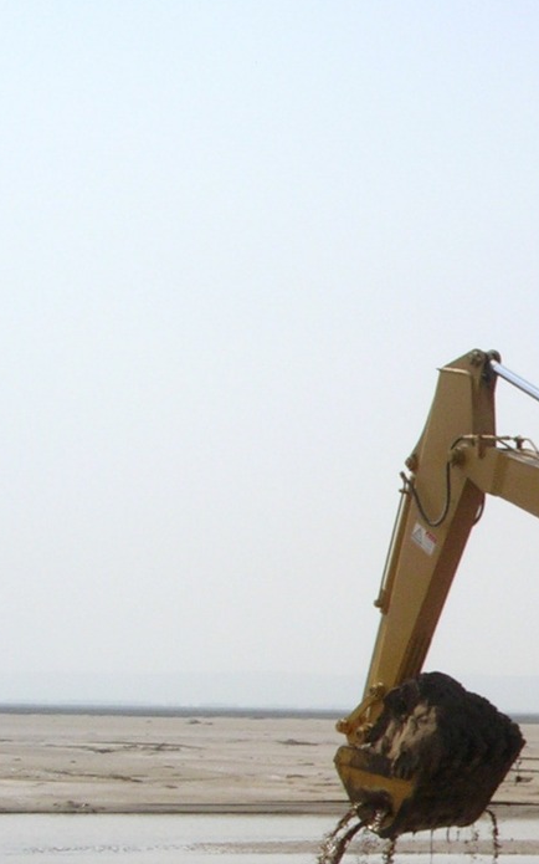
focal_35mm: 89
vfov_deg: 23.0
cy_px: 687
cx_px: 948
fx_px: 2093
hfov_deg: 13.3
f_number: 5.6
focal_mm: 5.8
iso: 50
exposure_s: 1/481
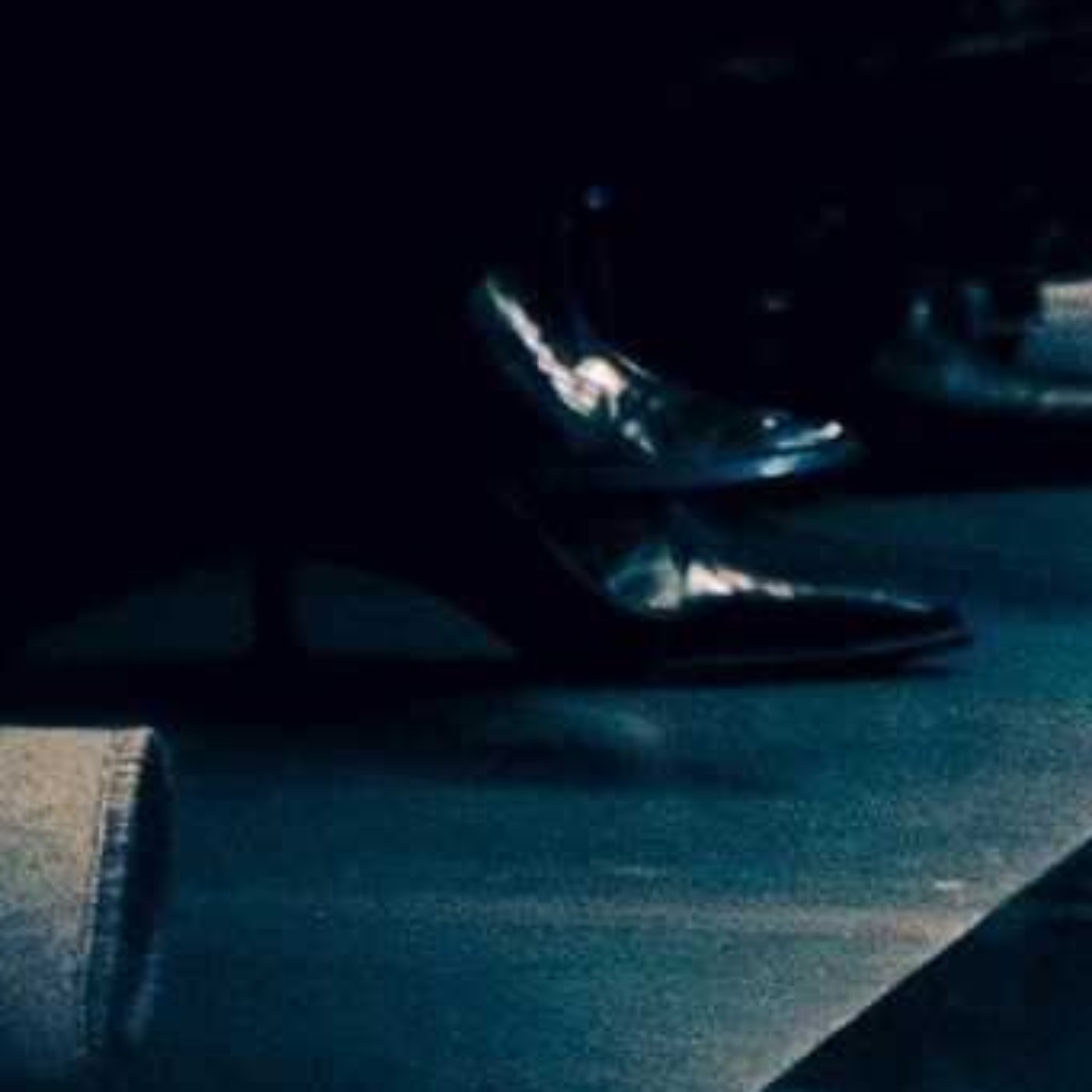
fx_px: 27303
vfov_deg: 2.3
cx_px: 2331
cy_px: -2684
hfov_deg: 2.3
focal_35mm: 765
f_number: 2.8
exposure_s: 1/320
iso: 1250
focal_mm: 80
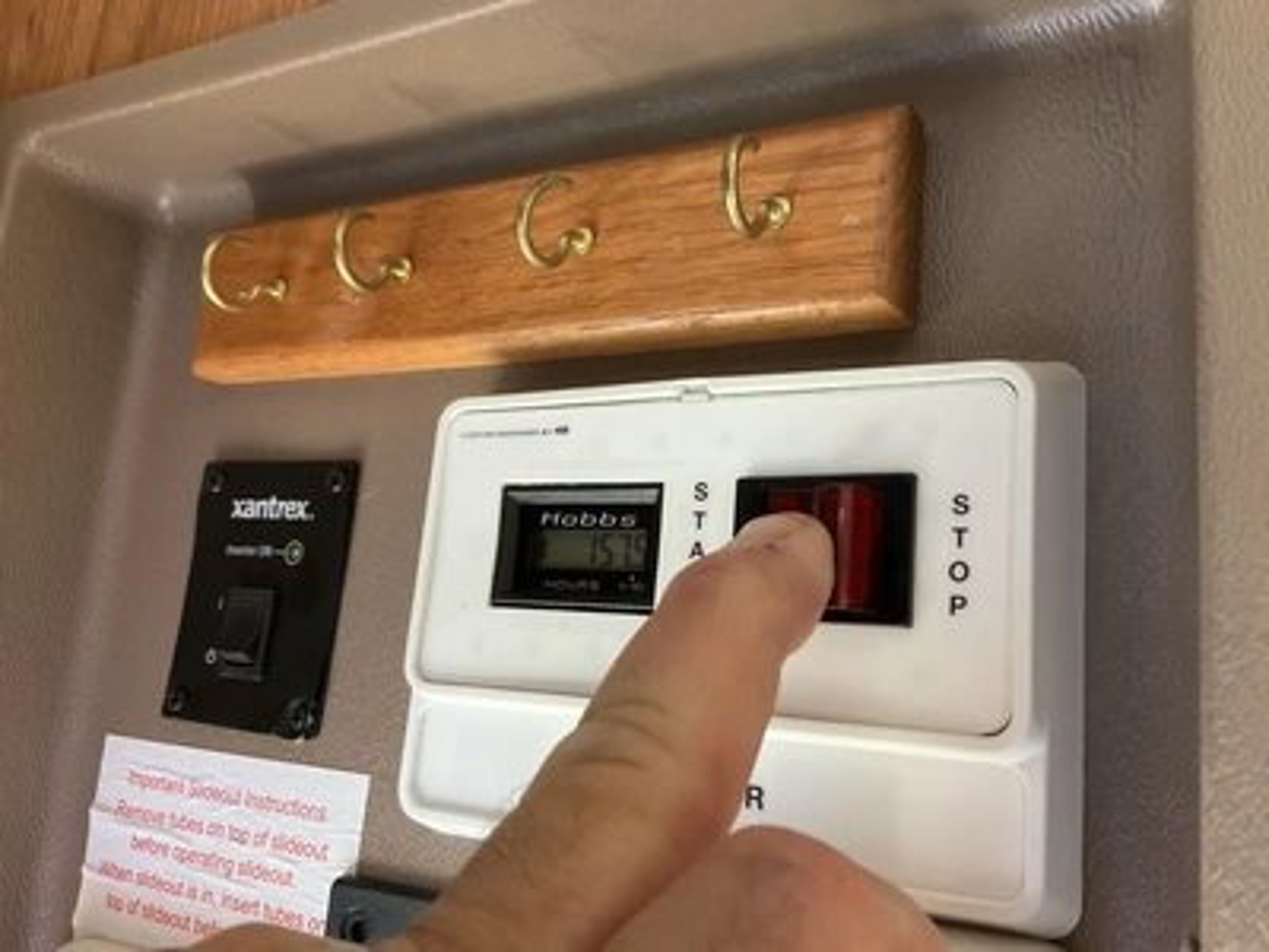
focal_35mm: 29
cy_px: 476
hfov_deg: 61.7
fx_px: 1063
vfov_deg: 48.2
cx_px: 634
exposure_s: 1/60
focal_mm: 3
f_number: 1.8
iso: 250
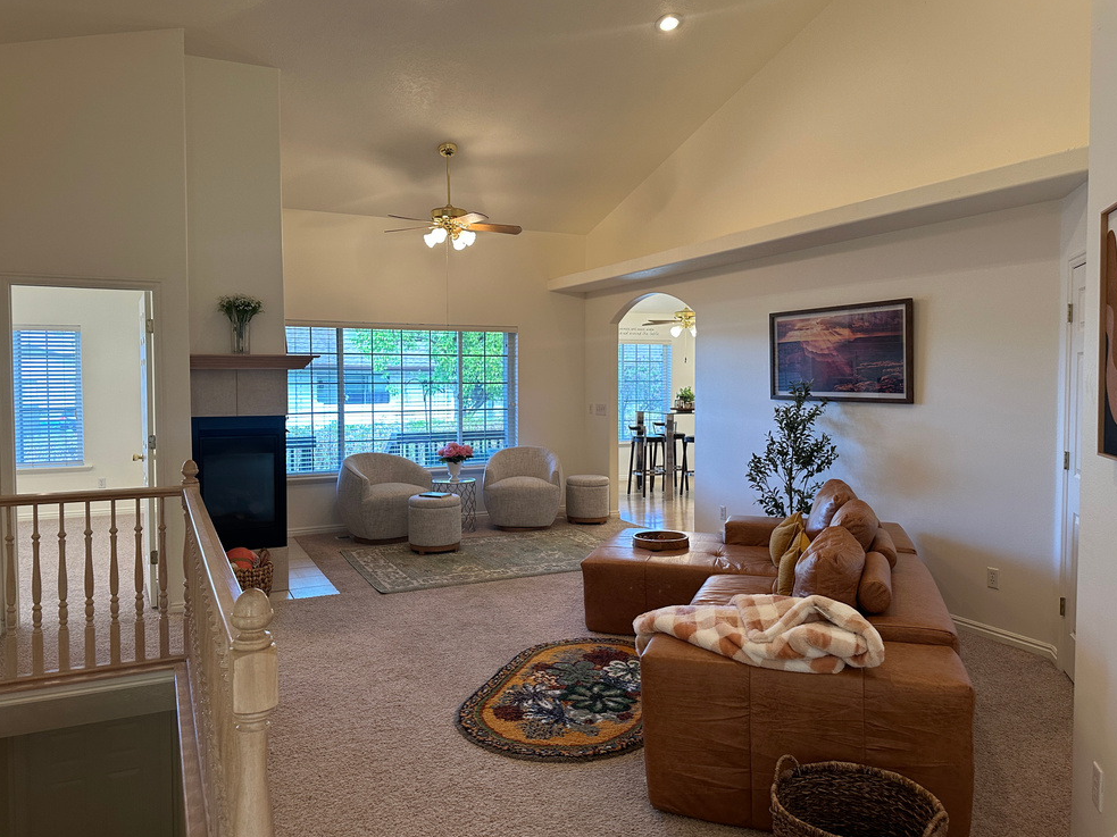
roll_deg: -0.2
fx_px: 807
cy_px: 412
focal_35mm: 25
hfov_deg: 69.4
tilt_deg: -1.6
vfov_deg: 54.9
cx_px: 550
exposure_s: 1/120
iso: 200
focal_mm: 6.86
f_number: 1.78
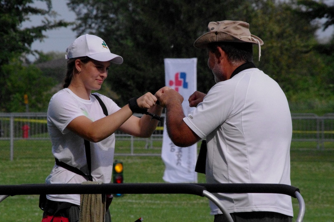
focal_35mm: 345
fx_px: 3201
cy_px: 111
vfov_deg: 4.0
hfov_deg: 6.0
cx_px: 167
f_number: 16
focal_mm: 230
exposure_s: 1/4000
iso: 6400
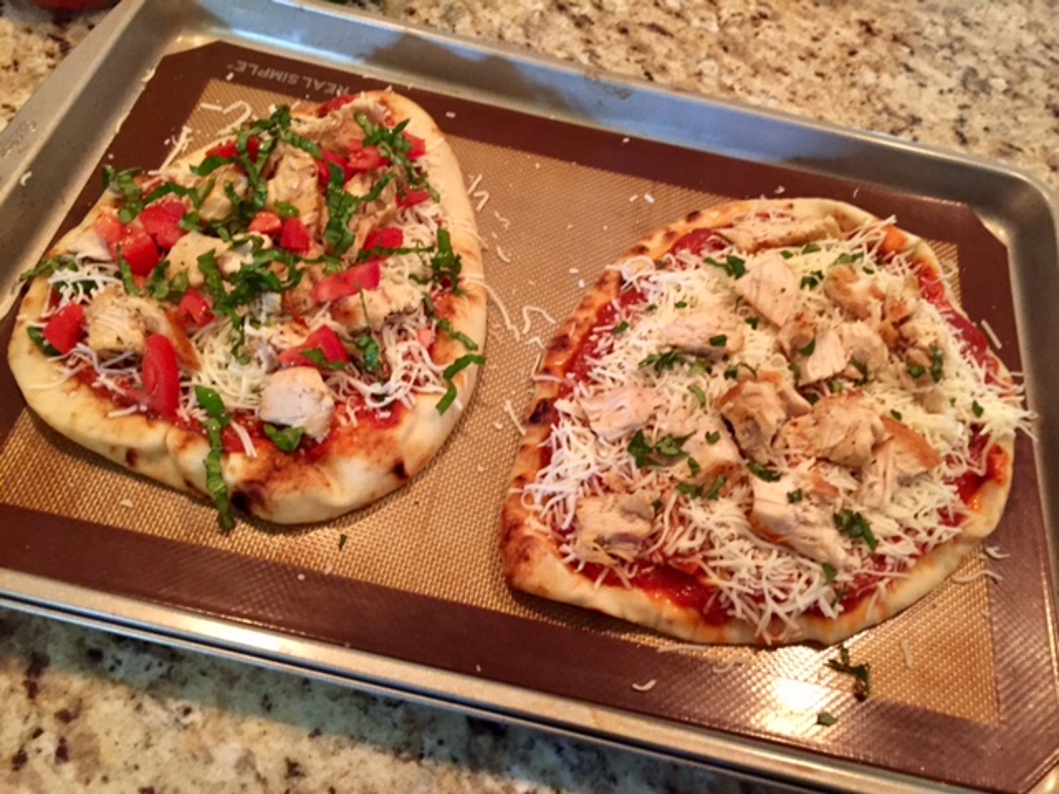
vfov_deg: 48.2
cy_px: 397
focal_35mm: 29
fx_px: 887
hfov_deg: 61.7
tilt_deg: -59.5
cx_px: 530
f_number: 2.2
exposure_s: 1/15
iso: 250
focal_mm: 4.15
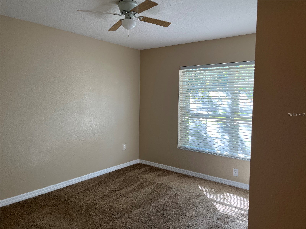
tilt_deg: -4.5
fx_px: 230
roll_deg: -0.8
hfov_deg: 67.3
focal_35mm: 26
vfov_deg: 53.1
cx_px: 153
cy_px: 114
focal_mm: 5.1
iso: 64
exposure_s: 1/124
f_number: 1.6
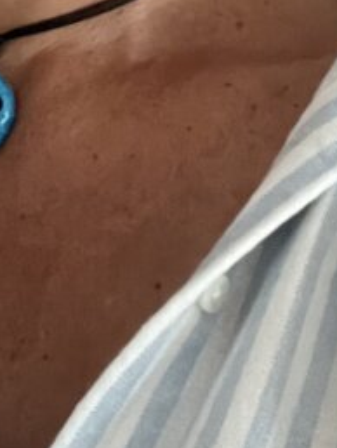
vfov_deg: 15.1
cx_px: 0
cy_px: -264
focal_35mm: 119
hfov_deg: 12.3
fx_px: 1542
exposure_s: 1/15
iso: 800
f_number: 2.2
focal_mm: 2.71
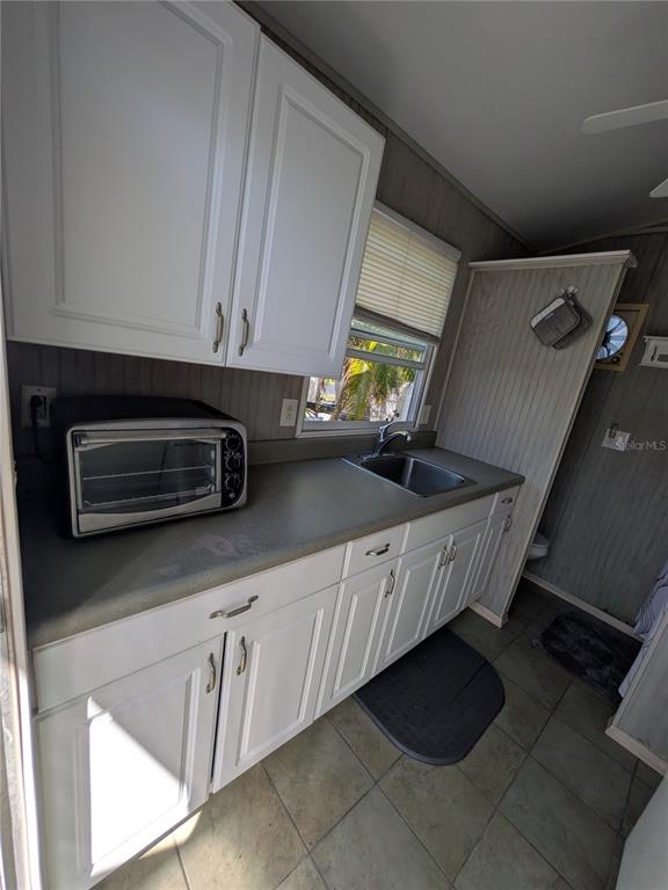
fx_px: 360
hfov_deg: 85.7
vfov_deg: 102.1
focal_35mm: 14
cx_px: 334
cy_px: 445
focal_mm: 1.83
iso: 44
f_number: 2.2
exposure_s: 1/436
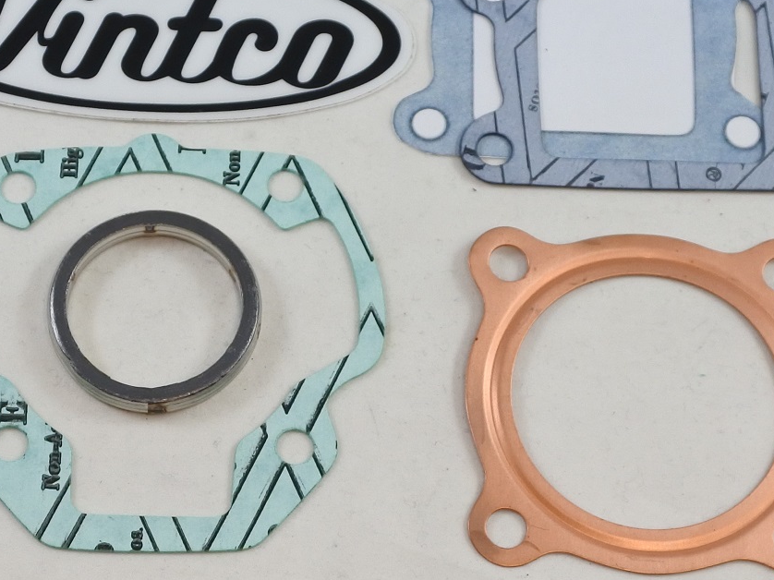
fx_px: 1766
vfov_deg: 18.6
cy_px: 258
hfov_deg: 24.7
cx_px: 376
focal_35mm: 79
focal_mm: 15.7
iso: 400
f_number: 4.2
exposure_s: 1/160
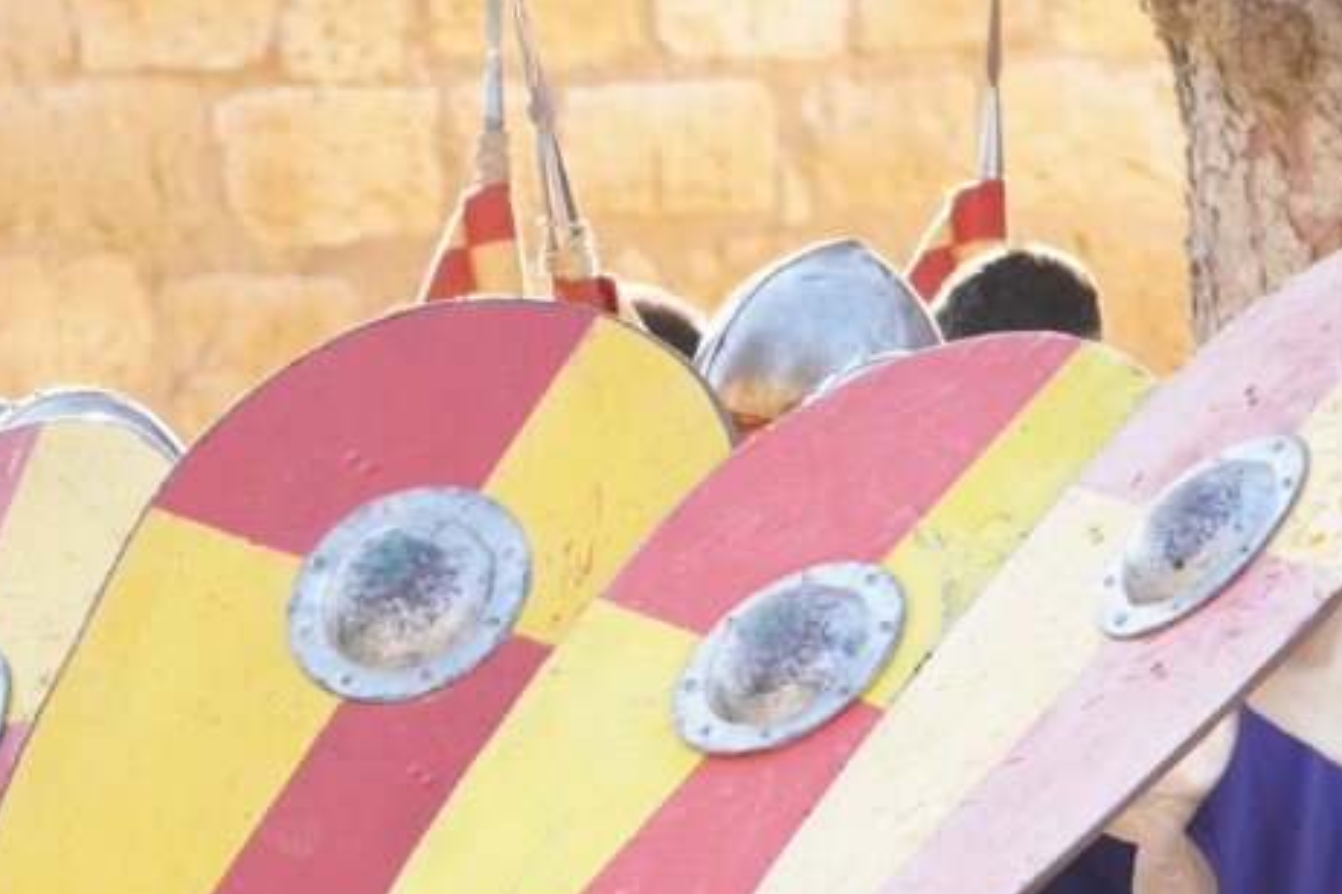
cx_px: 569
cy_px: 1232
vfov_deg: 2.3
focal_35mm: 590
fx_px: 21992
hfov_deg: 3.5
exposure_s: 1/250
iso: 800
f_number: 6.3
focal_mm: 142
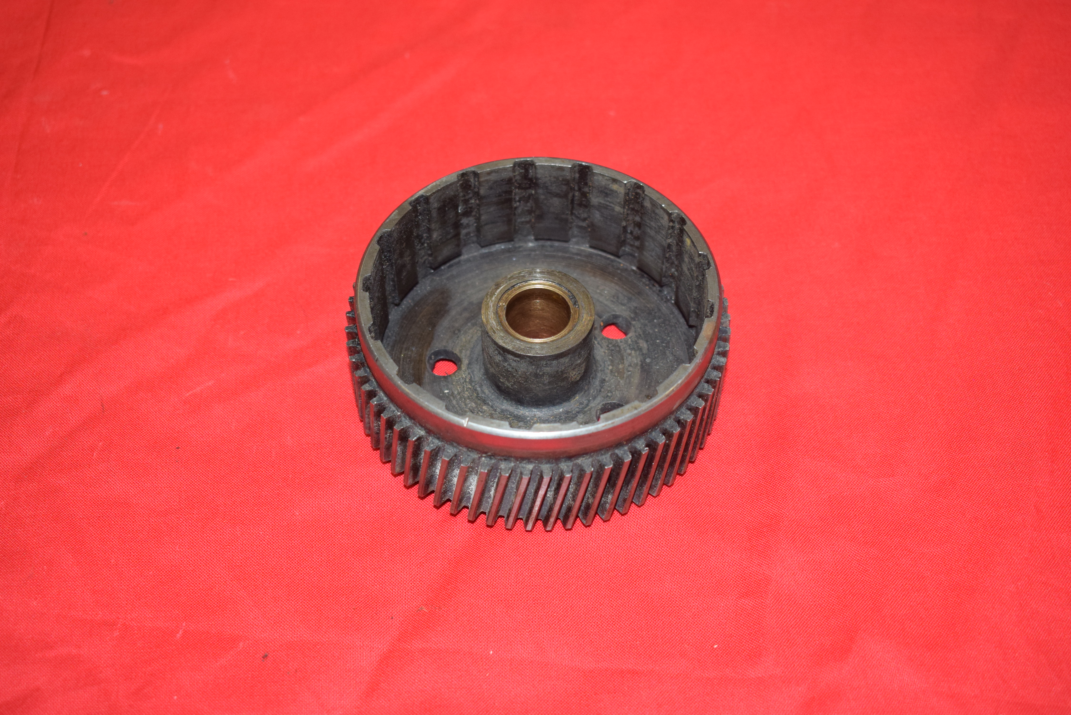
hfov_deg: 41.1
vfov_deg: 28.1
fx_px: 1428
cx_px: 536
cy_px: 358
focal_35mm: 48
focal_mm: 32
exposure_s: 1/160
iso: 1000
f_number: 5.6
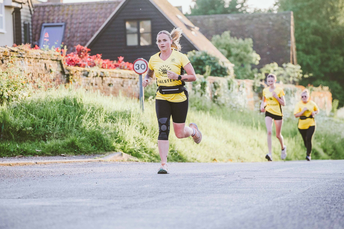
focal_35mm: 157
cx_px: 172
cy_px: 114
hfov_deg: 13.1
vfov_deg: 8.7
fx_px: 1500
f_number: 2.8
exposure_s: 1/1250
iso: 500
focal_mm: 105
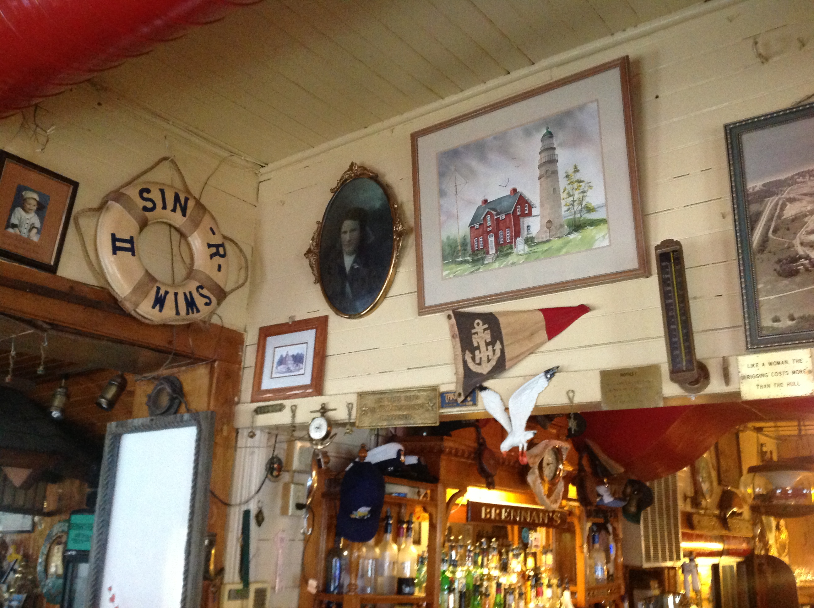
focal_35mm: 35
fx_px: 822
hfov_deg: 52.7
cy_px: 304
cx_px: 407
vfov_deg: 40.6
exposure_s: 1/15
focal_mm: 4.28
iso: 500
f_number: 2.4
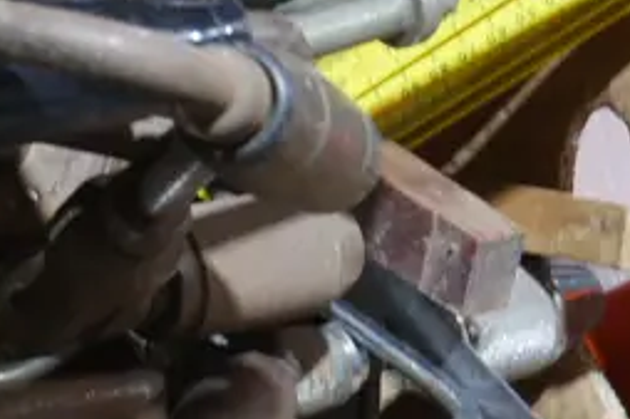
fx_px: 2641
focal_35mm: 151
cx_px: -263
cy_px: 82
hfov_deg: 13.0
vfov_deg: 9.1
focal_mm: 18
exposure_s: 1/60
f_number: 4
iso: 1000
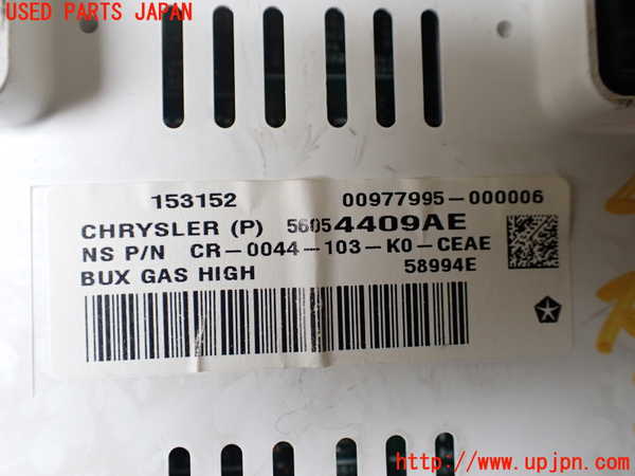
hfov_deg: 60.0
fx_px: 550
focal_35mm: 30
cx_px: 318
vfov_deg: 46.8
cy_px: 238
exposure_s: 1/125
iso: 250
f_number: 2.3
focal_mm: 5.4
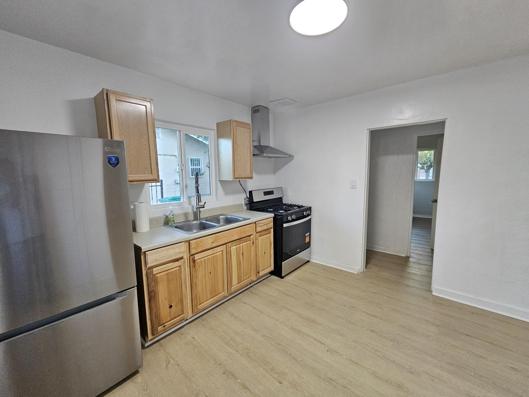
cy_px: 198
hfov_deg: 106.2
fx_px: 199
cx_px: 264
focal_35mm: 13
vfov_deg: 89.9
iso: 400
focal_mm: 2.2
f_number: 2.2
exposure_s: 1/77.4
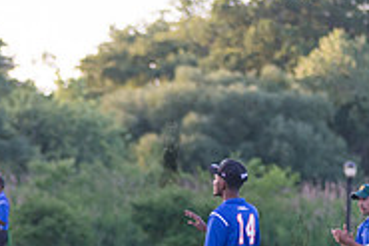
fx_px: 3861
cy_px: 249
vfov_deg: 3.6
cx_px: -88
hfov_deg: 5.4
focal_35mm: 377
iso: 1600
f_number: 2.8
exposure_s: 1/2000
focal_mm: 120
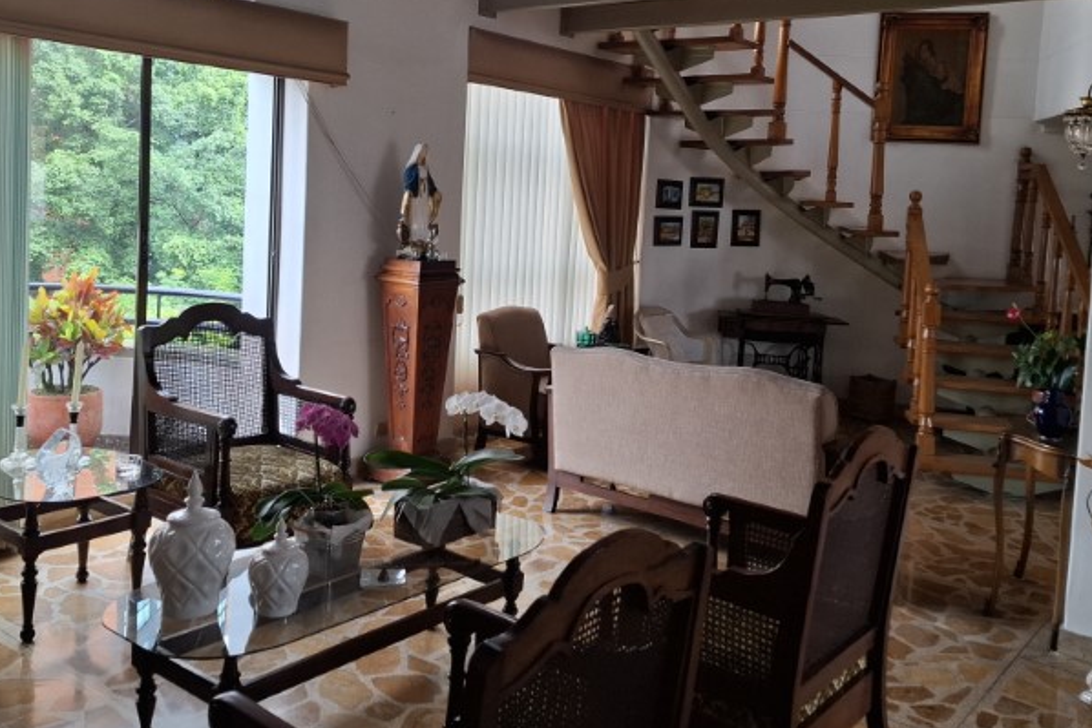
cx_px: 572
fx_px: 971
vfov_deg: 40.8
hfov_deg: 58.7
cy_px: 272
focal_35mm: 32
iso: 64
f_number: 1.8
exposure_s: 1/120
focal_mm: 5.54
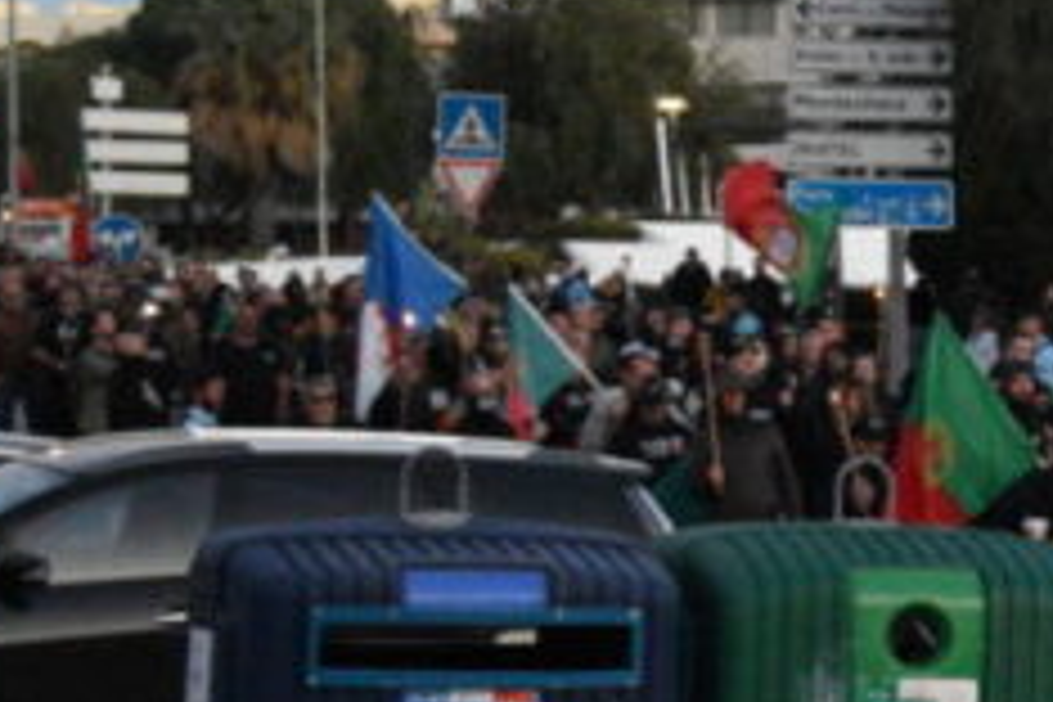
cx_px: 2236
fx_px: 5563
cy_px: 502
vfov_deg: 7.2
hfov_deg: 9.9
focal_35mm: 190
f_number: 4.2
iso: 4000
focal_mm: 29
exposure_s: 1/125
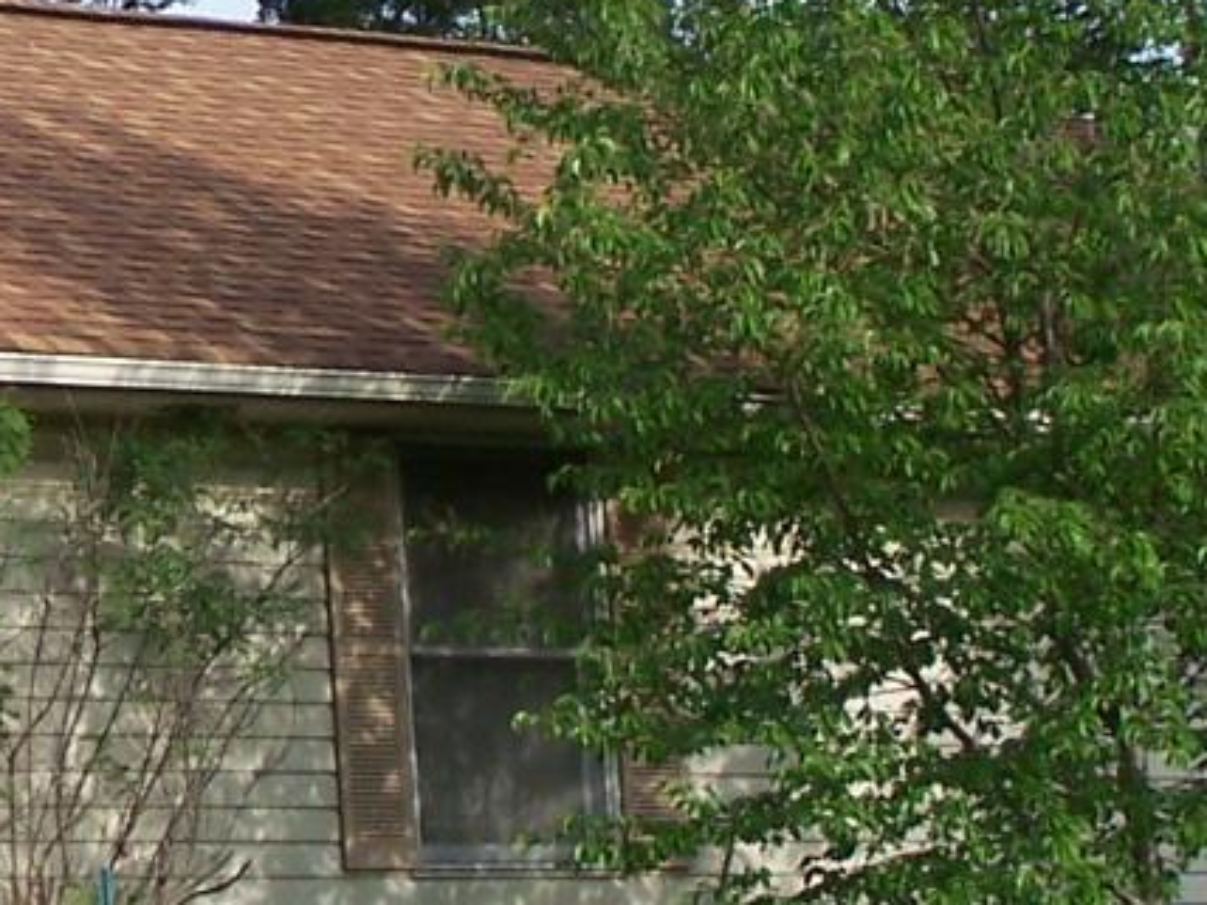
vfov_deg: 6.4
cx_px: -124
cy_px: -25
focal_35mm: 232
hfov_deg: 8.5
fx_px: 8089
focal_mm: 10.7
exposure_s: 1/500
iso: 80
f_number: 3.2
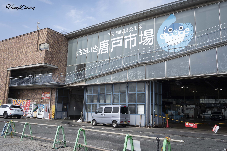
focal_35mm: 33
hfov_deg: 57.2
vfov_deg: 40.0
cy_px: 76
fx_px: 208
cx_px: 114
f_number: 10
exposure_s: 1/125
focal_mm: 33
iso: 100
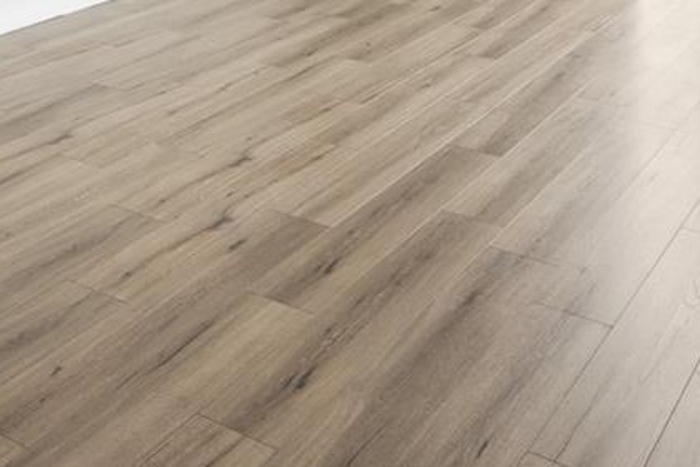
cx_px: 172
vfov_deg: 18.6
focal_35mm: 61
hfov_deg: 32.2
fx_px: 1186
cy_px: -312
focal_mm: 16
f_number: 4
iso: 320
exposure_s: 1/25
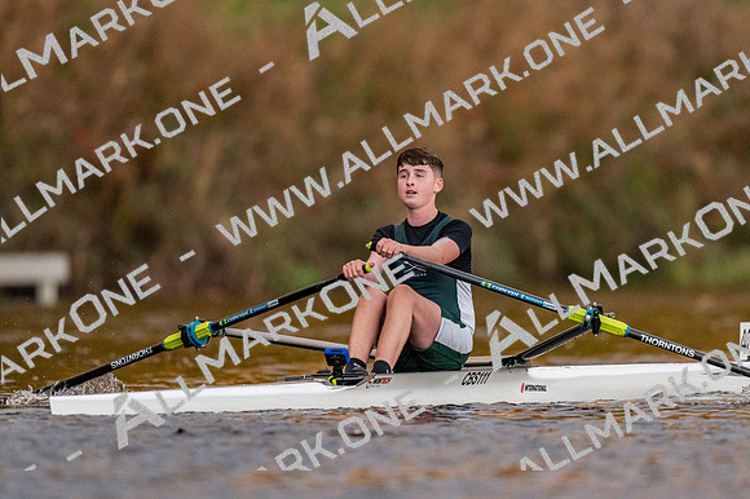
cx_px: 375
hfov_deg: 2.3
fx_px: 18739
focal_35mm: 900
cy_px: 250
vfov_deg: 1.5
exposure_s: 1/2000
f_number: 4
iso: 4500
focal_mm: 600
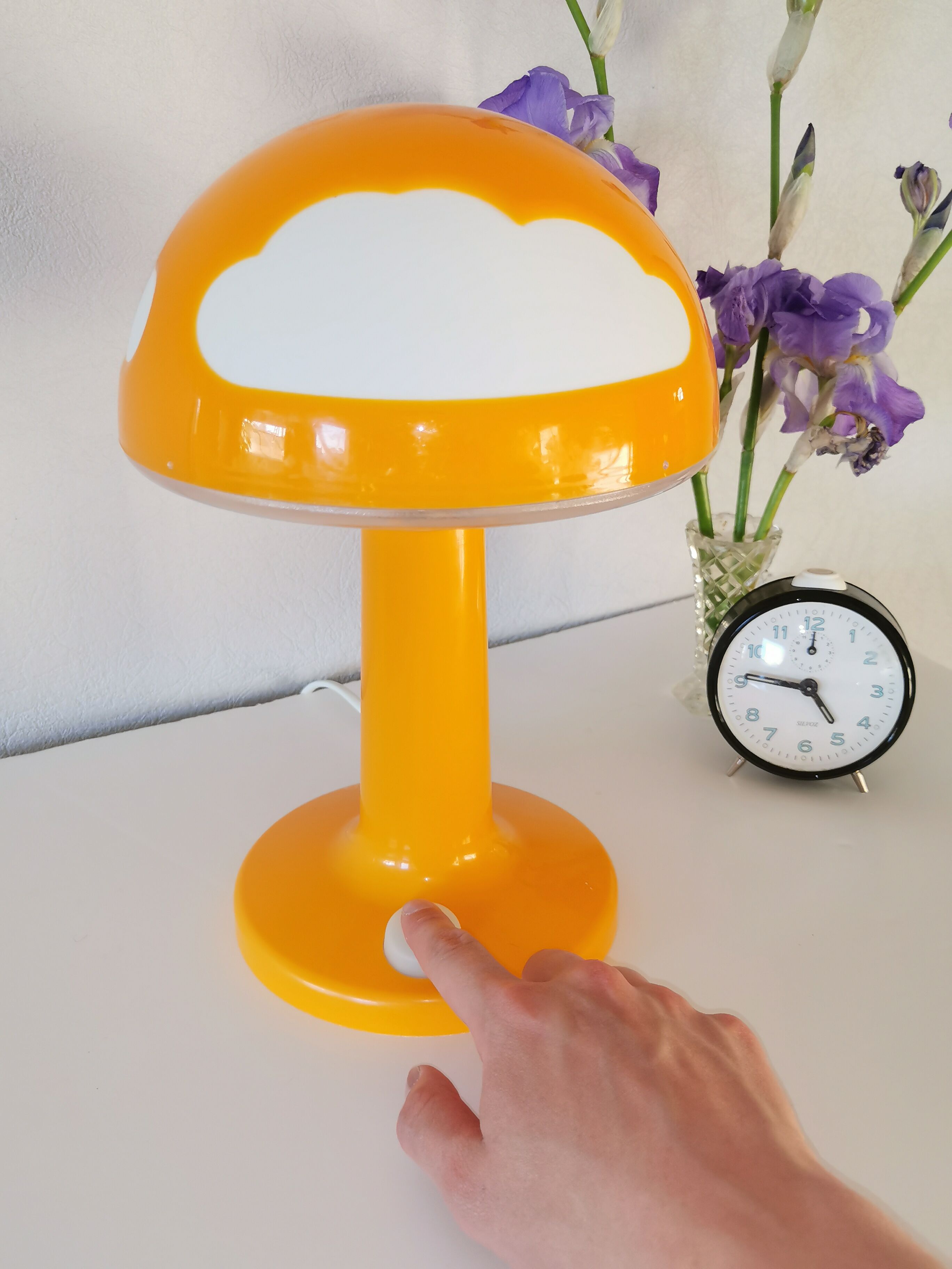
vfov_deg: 58.4
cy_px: 634
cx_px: 476
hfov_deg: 45.4
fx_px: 1137
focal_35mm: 31
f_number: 1.8
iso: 125
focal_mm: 5.58
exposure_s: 1/100
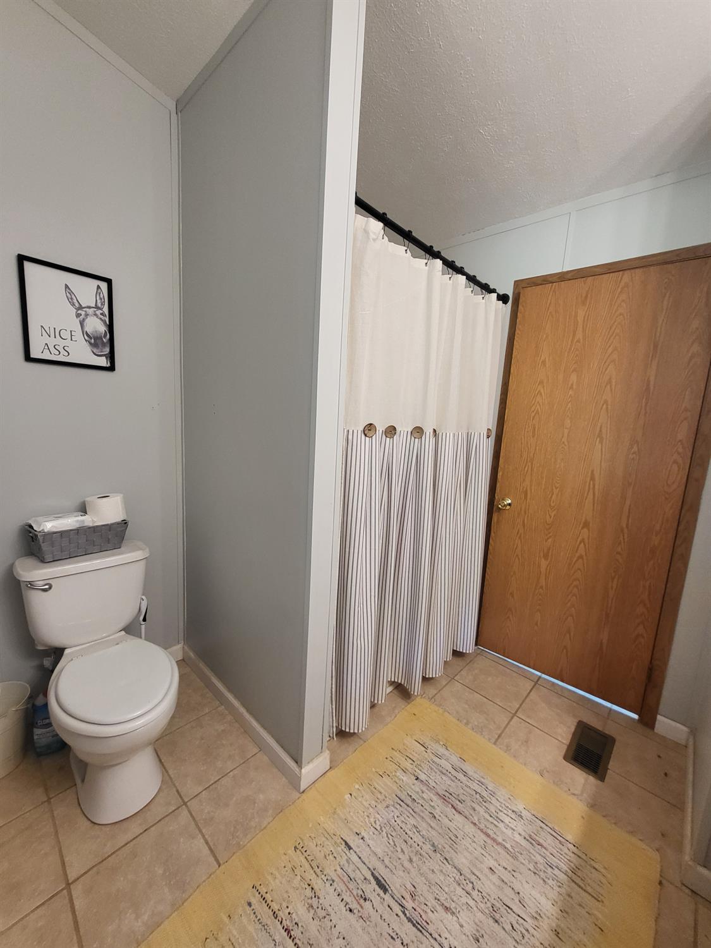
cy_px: 474
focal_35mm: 13
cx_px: 356
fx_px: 356
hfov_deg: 89.9
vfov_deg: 106.2
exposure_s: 1/60
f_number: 2.2
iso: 320
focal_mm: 1.74
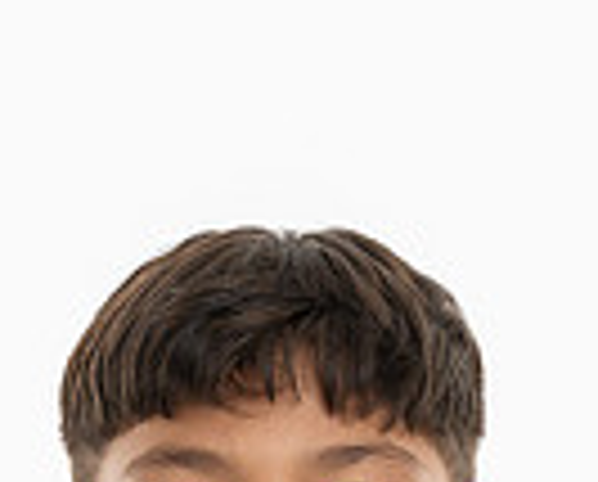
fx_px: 4488
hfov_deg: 7.6
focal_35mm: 253
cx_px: 715
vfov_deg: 6.0
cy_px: 917
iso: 64
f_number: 8
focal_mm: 50
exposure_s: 1/200
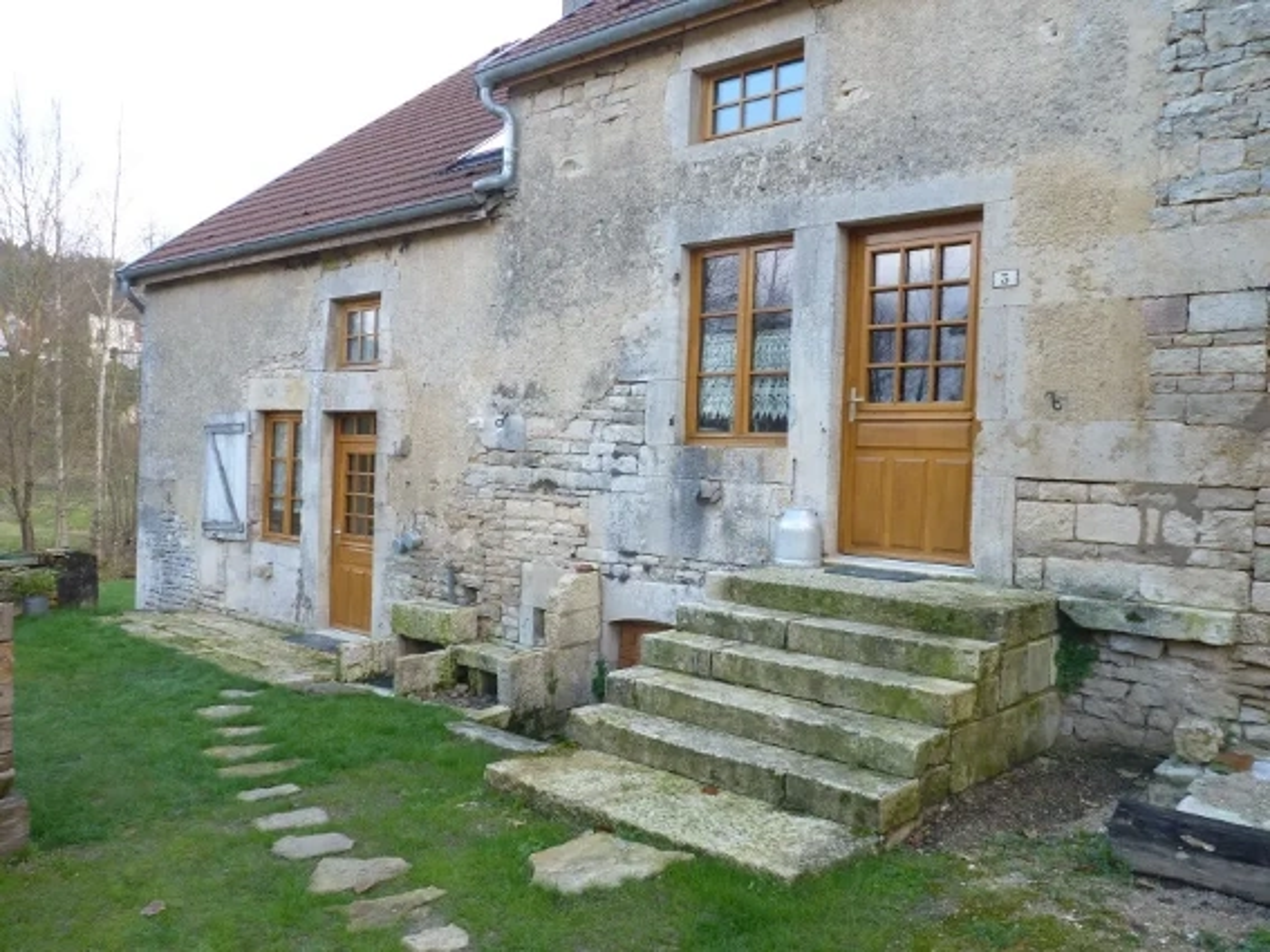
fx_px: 990
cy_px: 476
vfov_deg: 51.3
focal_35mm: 27
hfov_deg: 65.3
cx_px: 635
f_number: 2.8
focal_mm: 4.8
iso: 160
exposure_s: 1/100
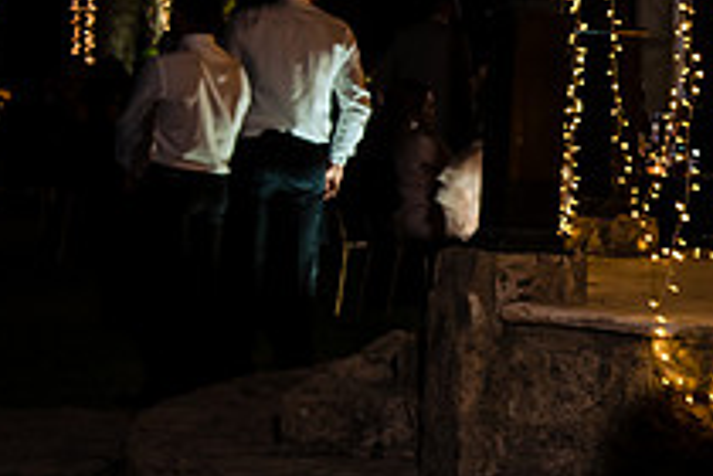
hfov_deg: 16.6
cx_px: 937
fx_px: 2297
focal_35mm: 116
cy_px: 192
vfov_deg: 11.8
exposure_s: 1/50
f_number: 7.1
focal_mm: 42
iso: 1600
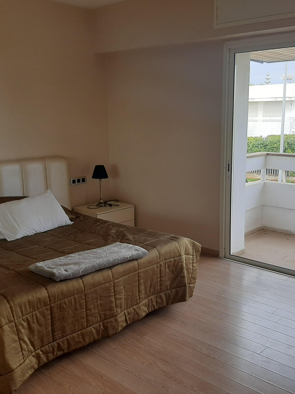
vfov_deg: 50.1
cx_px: 147
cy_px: 199
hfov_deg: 38.7
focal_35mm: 37
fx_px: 420
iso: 40
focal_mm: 3.93
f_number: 1.7
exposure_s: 1/262
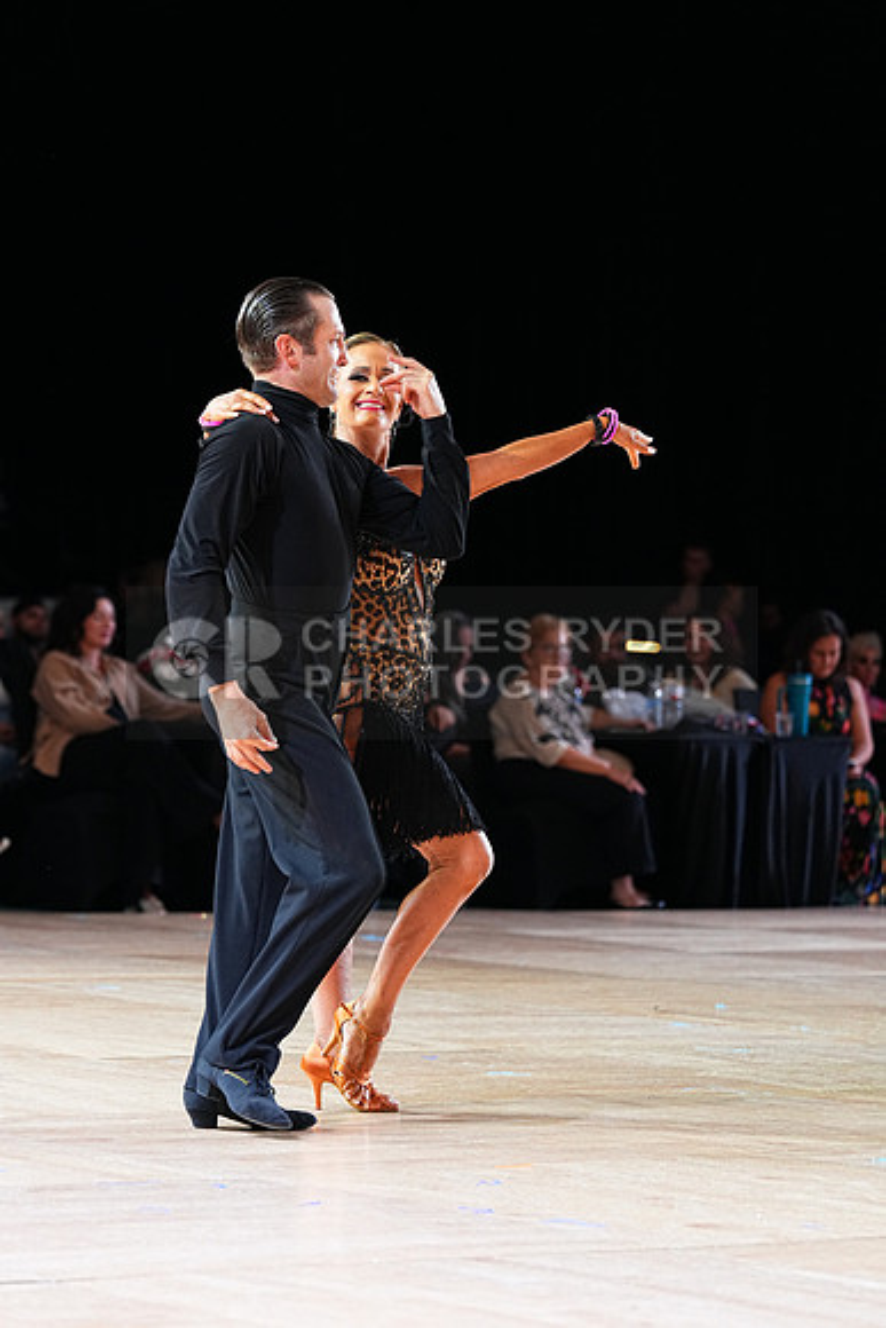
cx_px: 443
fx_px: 4907
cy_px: 664
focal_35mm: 133
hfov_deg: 10.3
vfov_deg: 15.4
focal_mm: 133
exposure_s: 1/400
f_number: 4
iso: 2500
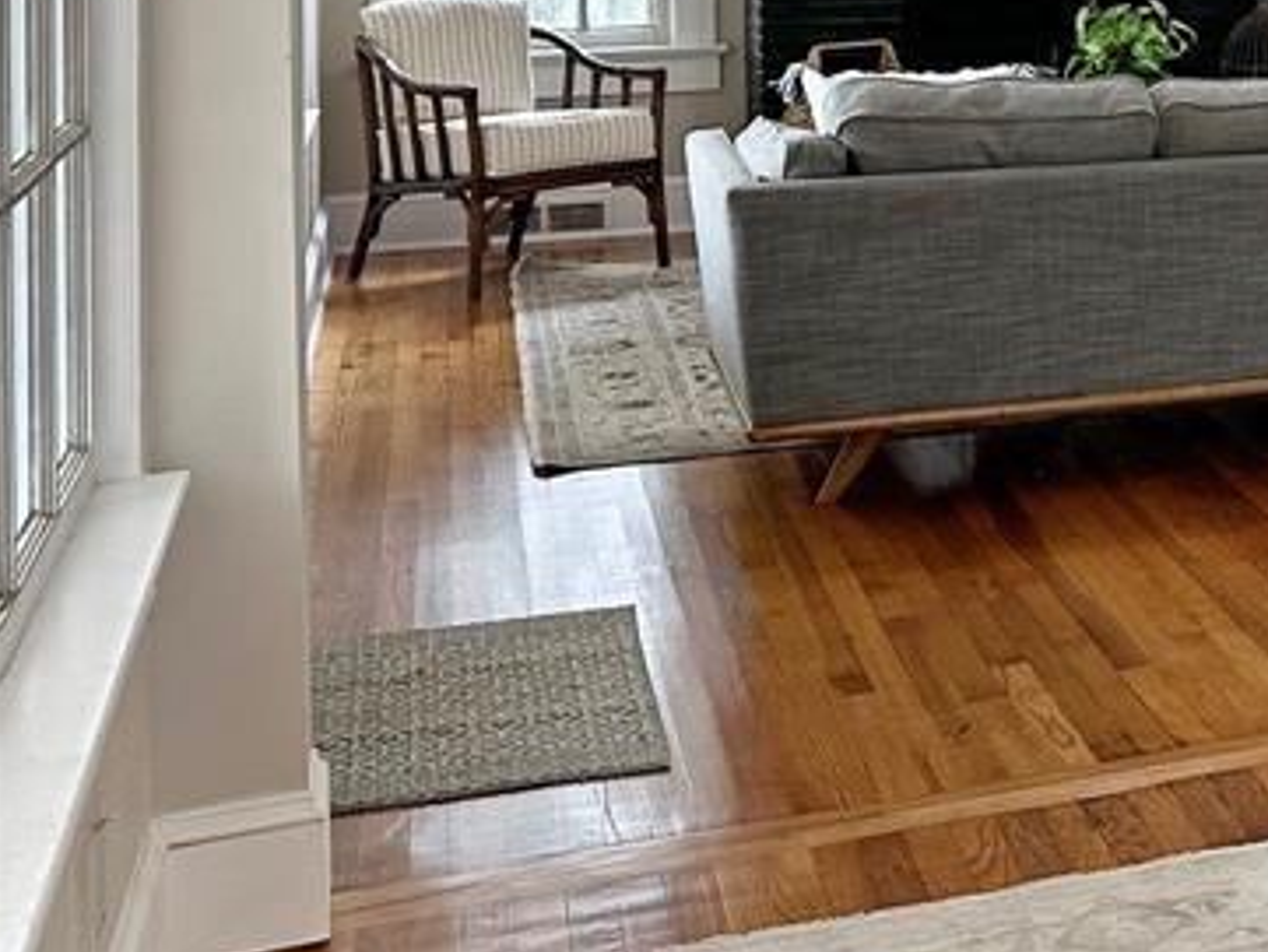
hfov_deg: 23.9
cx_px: 1791
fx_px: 2492
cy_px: 453
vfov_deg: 21.6
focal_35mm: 68
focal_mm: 6.86
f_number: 1.78
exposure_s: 1/60
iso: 160
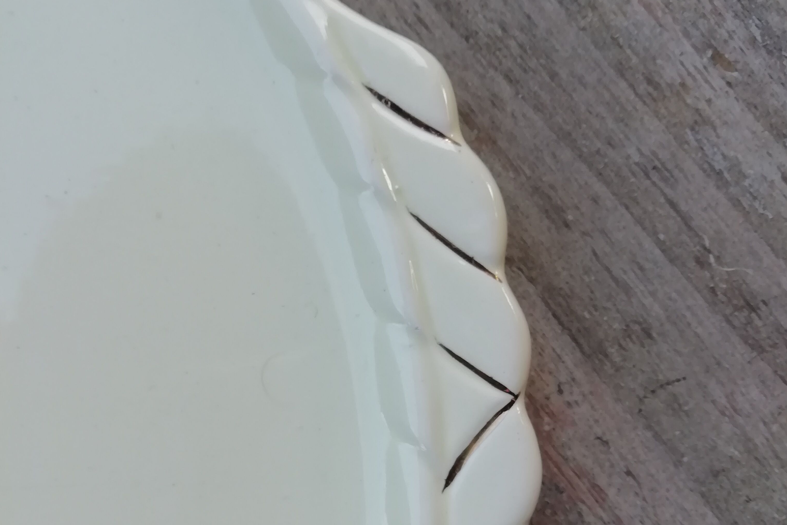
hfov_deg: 51.9
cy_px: 409
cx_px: 389
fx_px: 809
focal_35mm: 37
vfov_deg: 35.0
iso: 50
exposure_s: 1/160
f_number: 2.2
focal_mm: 3.21
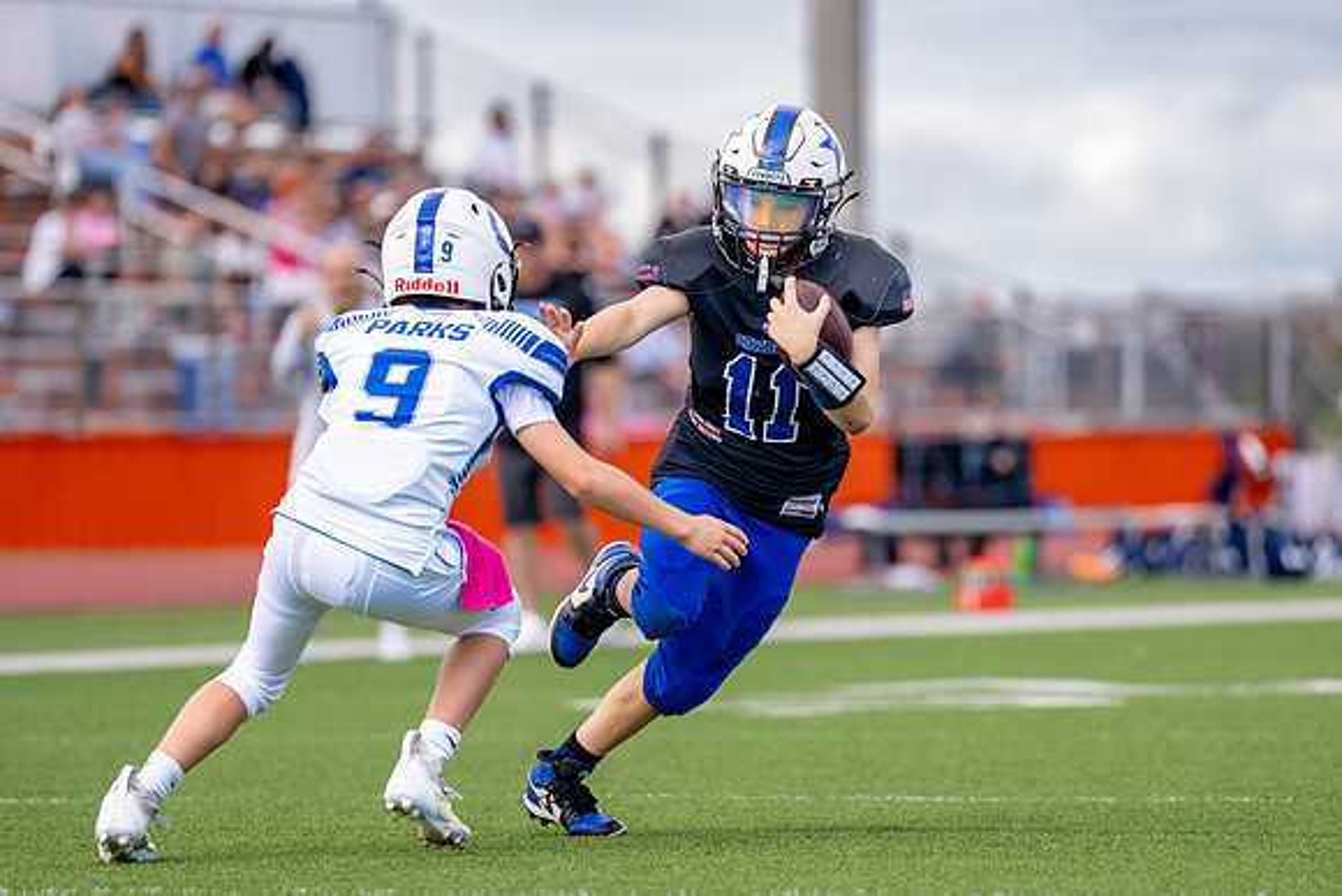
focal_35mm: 279
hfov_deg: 7.4
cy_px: 468
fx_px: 10394
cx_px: 649
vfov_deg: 4.9
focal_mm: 200
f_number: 2.8
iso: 400
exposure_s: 1/3200
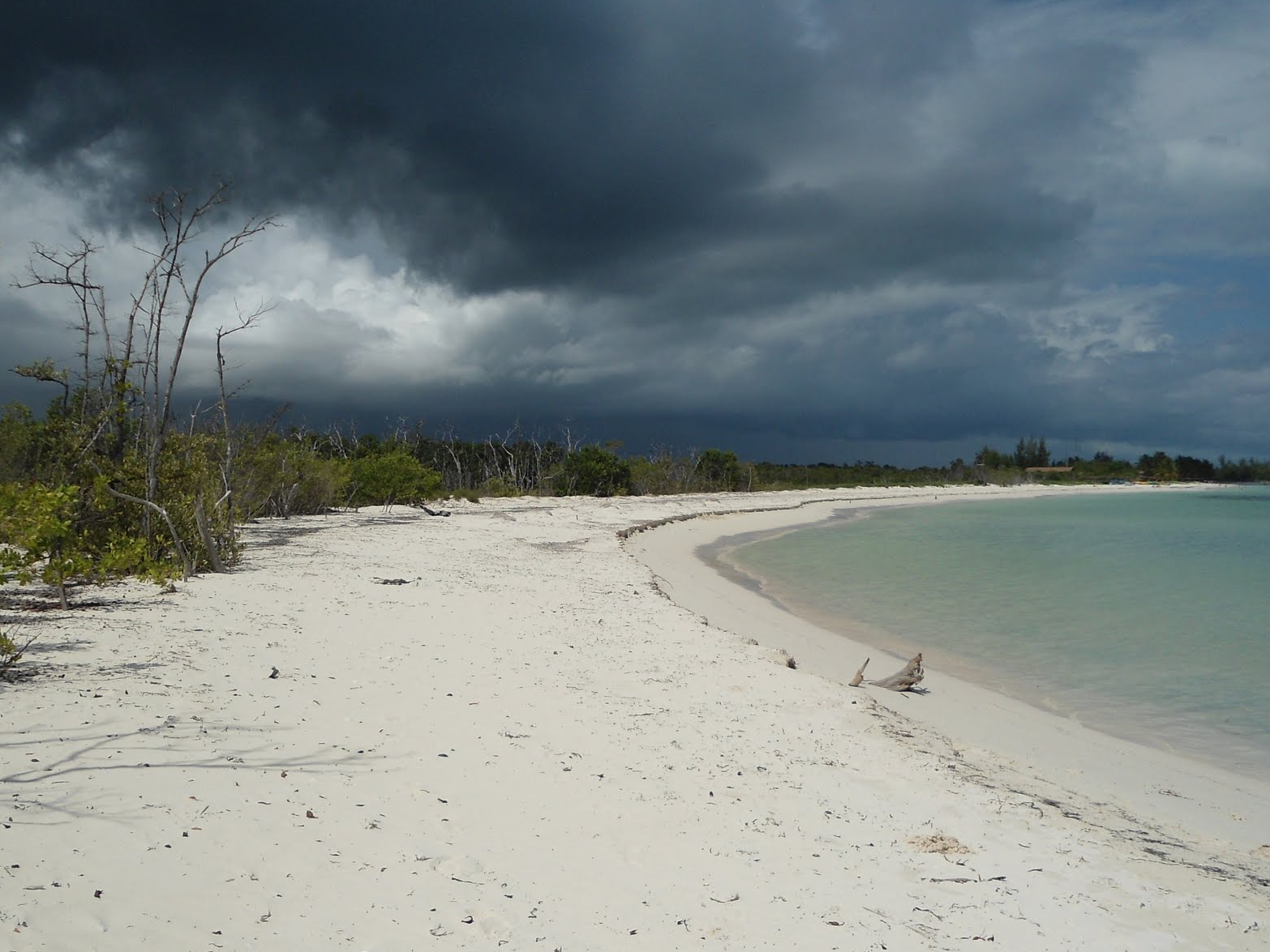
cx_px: 572
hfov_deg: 53.9
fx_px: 1248
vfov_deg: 41.8
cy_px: 515
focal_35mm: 34
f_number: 8
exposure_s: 1/640
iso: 80
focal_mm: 4.7
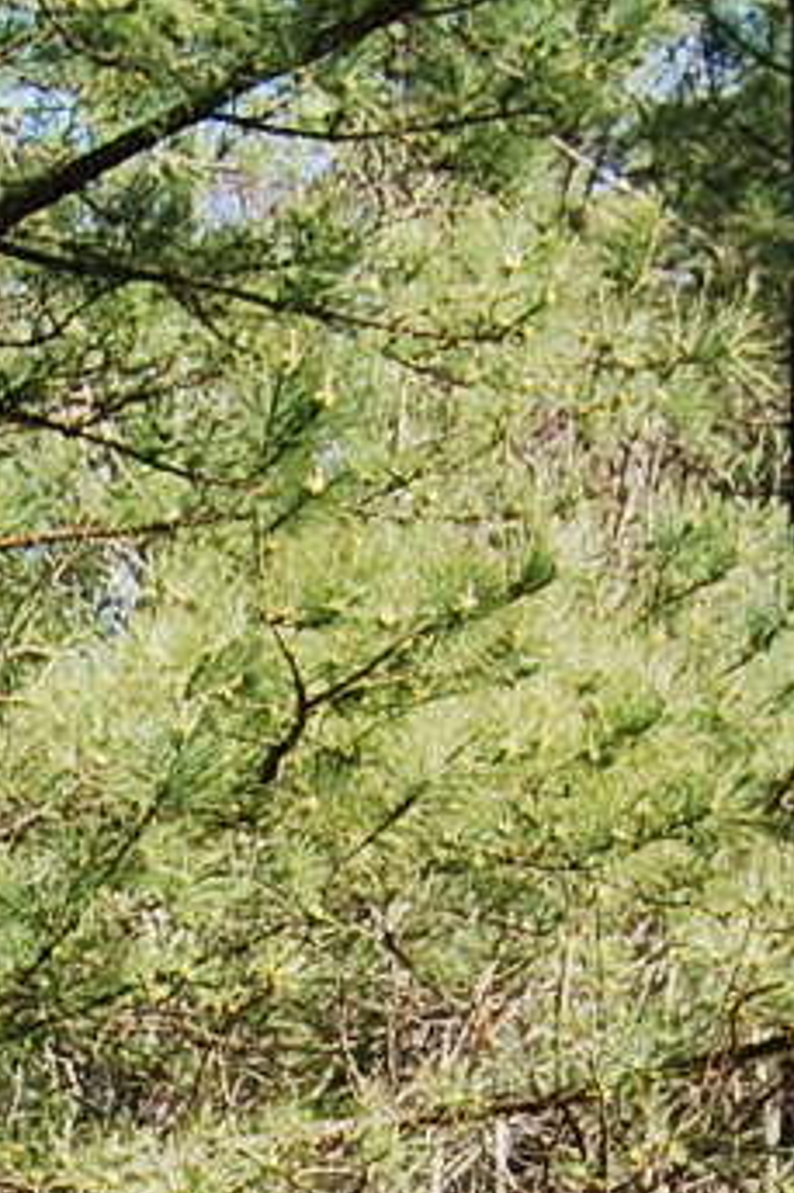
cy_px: 1966
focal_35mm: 220
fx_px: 7285
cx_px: -59
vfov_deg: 9.0
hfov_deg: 6.2
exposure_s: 1/160
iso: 100
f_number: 7.1
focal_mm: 26
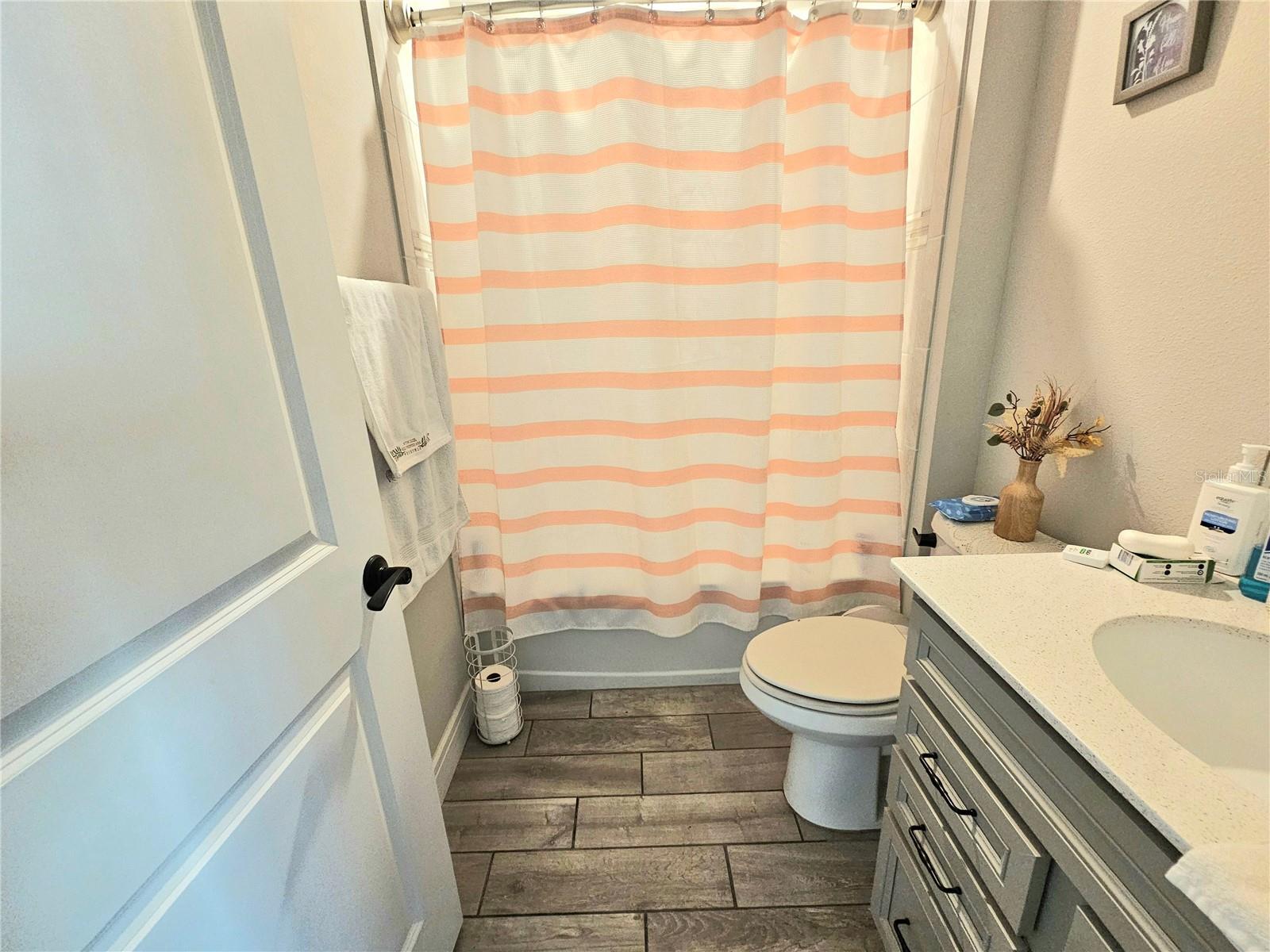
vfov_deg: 89.9
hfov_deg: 106.2
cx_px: 635
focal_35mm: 13
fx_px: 477
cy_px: 476
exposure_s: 1/40
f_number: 2.2
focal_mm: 2.2
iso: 400
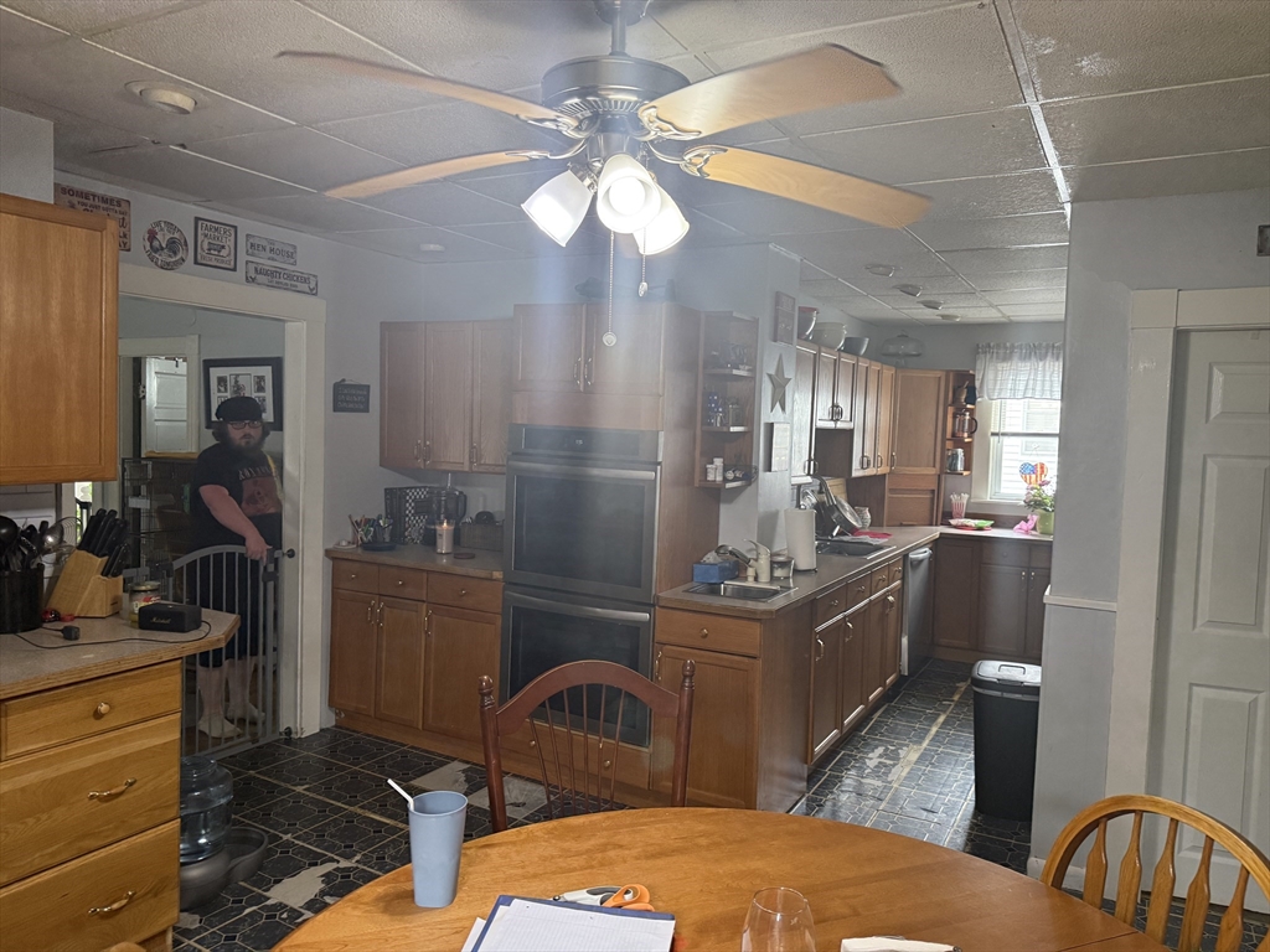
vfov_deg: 56.8
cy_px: 476
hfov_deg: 71.6
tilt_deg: -2.4
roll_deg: -0.5
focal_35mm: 24
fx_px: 881
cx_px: 635
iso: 400
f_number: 1.78
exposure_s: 1/120
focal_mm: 6.76
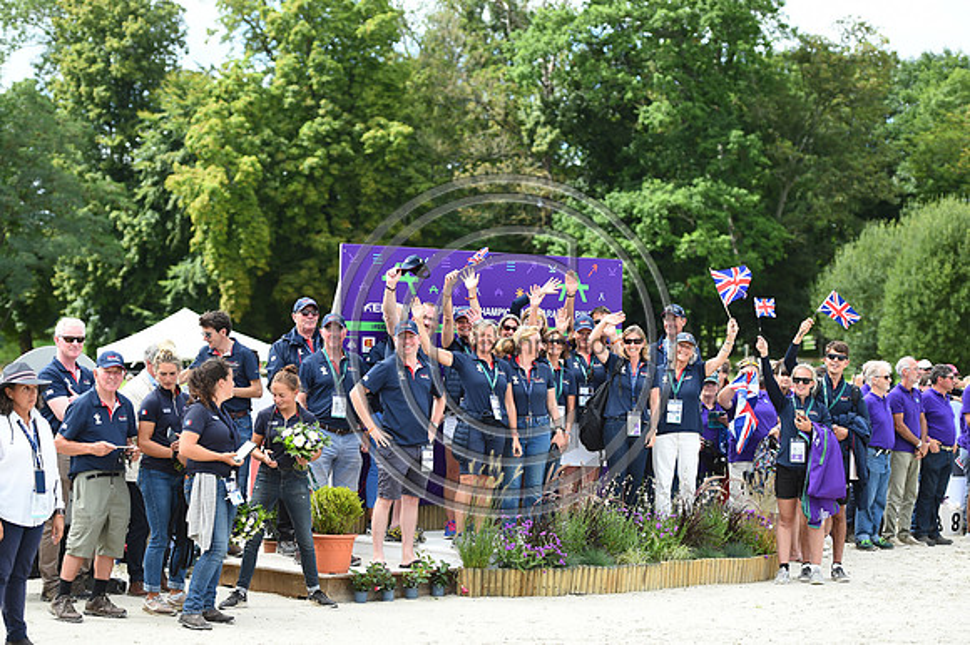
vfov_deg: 16.1
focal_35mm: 85
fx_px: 2289
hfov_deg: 23.9
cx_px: 485
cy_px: 322
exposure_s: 1/1000
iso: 200
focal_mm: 85
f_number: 2.8
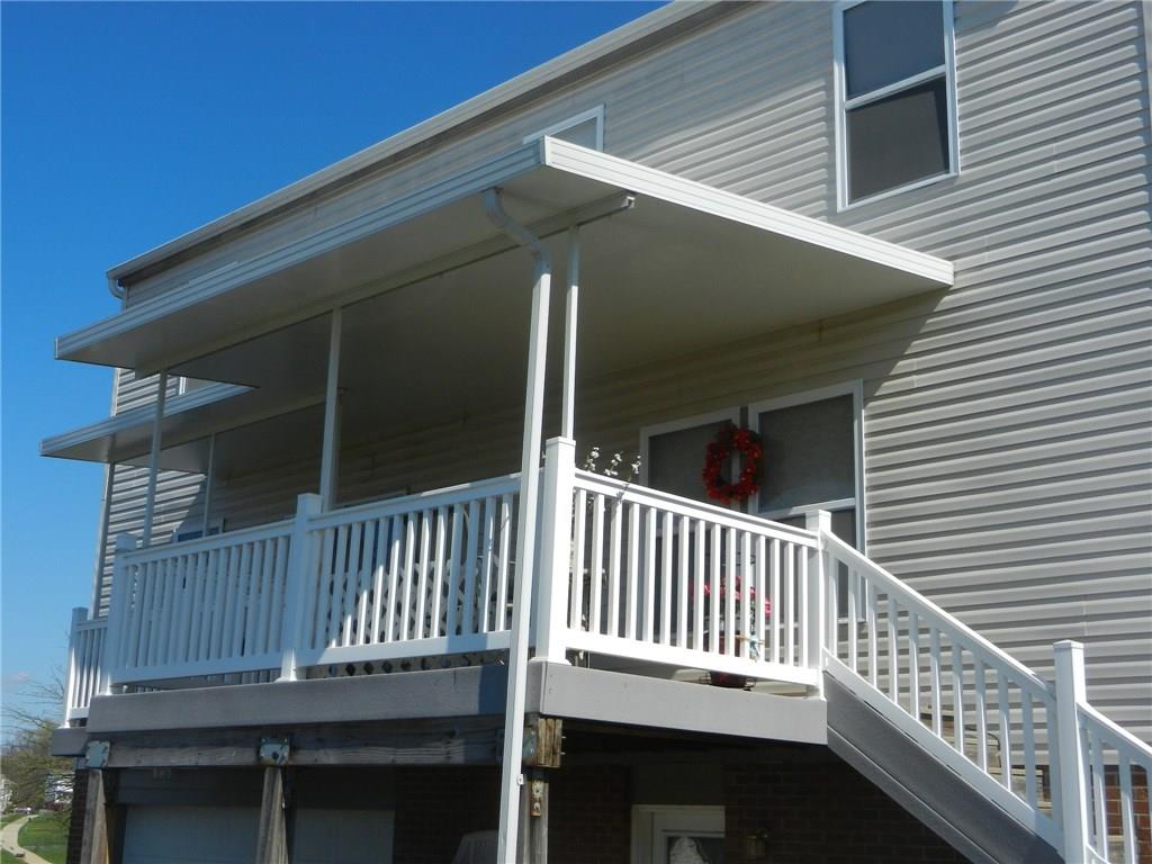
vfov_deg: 32.2
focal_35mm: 45
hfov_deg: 42.1
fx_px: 1498
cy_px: 432
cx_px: 576
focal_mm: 8.2
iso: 160
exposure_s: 1/1600
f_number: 4.2
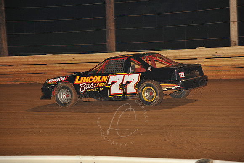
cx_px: 122
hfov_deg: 13.3
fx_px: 1050
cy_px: 82
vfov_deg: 8.8
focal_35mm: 155
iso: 1250
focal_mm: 155
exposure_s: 1/320
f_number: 6.3
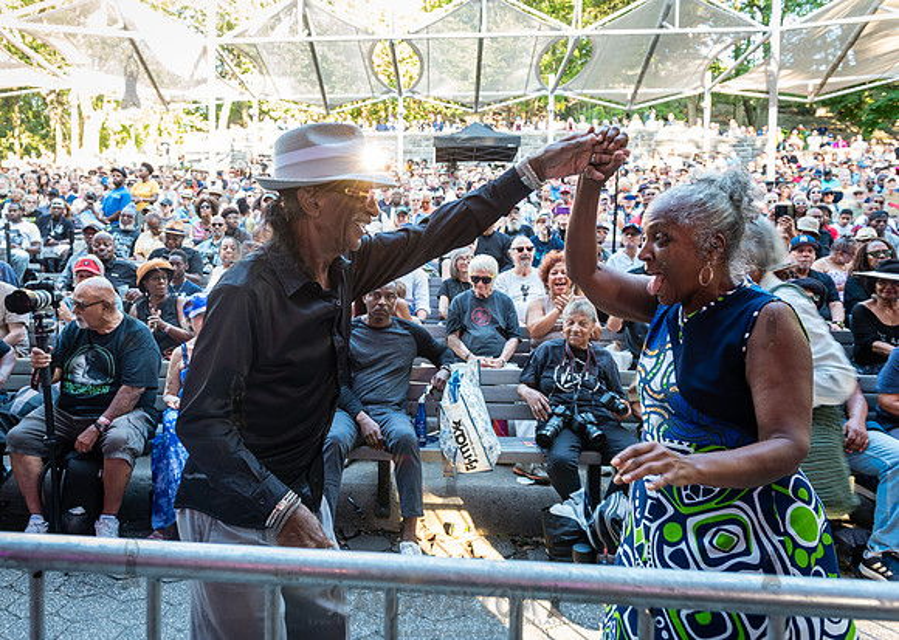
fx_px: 707
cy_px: 310
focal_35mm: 28
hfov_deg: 64.6
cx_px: 385
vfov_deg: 48.7
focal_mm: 24
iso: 1000
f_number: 4
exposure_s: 1/60
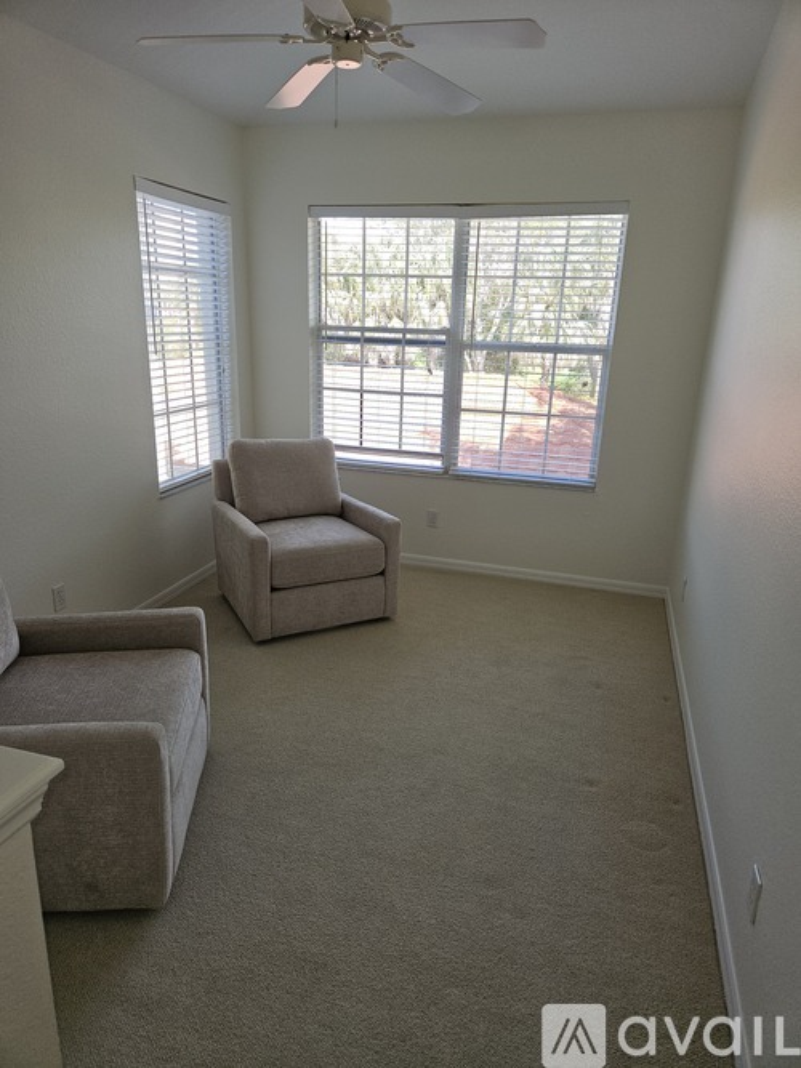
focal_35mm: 23
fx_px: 710
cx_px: 400
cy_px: 534
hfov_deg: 58.9
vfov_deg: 73.9
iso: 40
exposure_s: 1/120
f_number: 1.8
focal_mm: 5.4
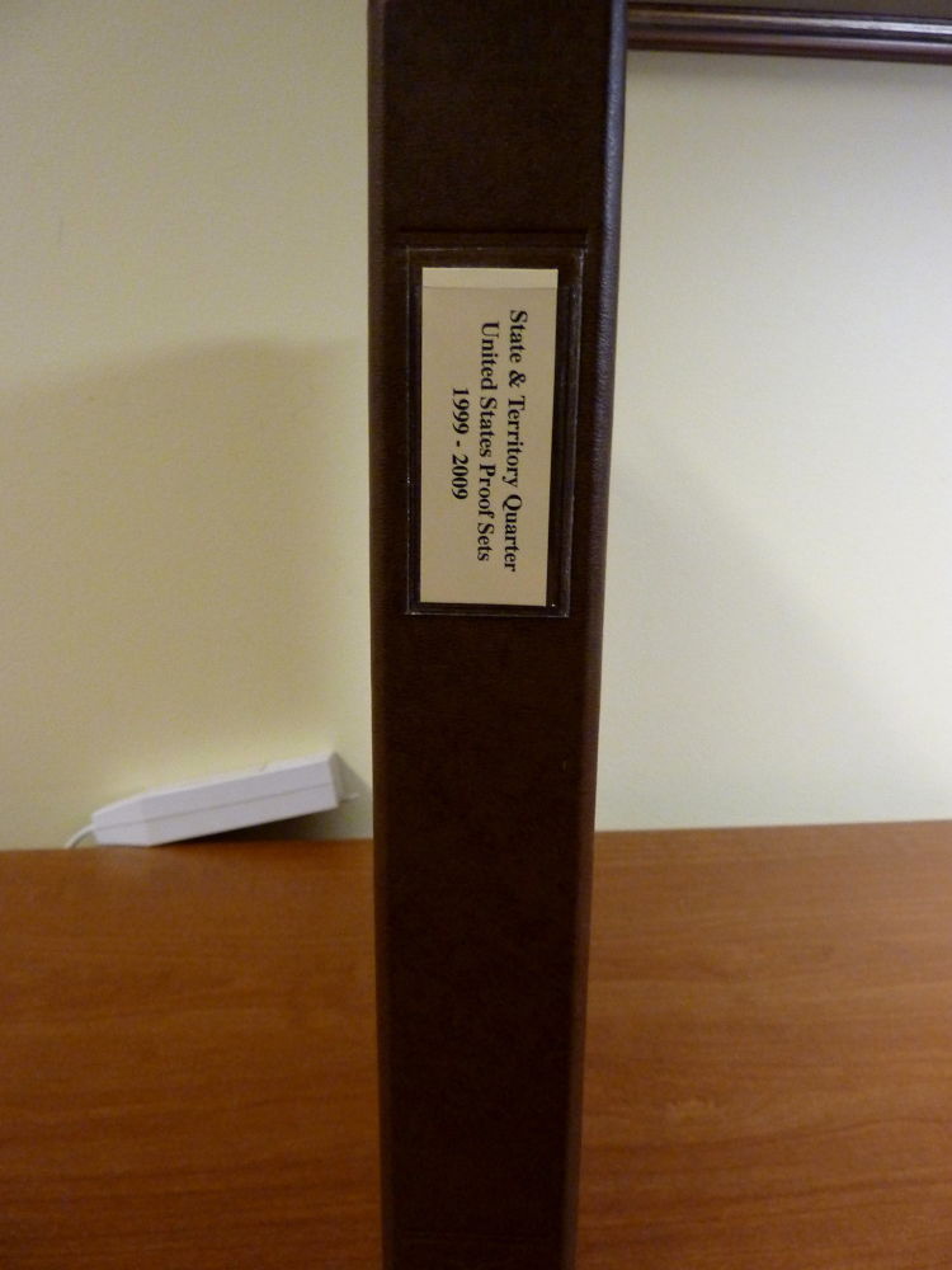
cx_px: 476
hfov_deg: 54.9
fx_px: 917
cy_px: 635
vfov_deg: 69.4
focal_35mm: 25
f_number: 3.3
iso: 400
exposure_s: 1/30
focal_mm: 4.1
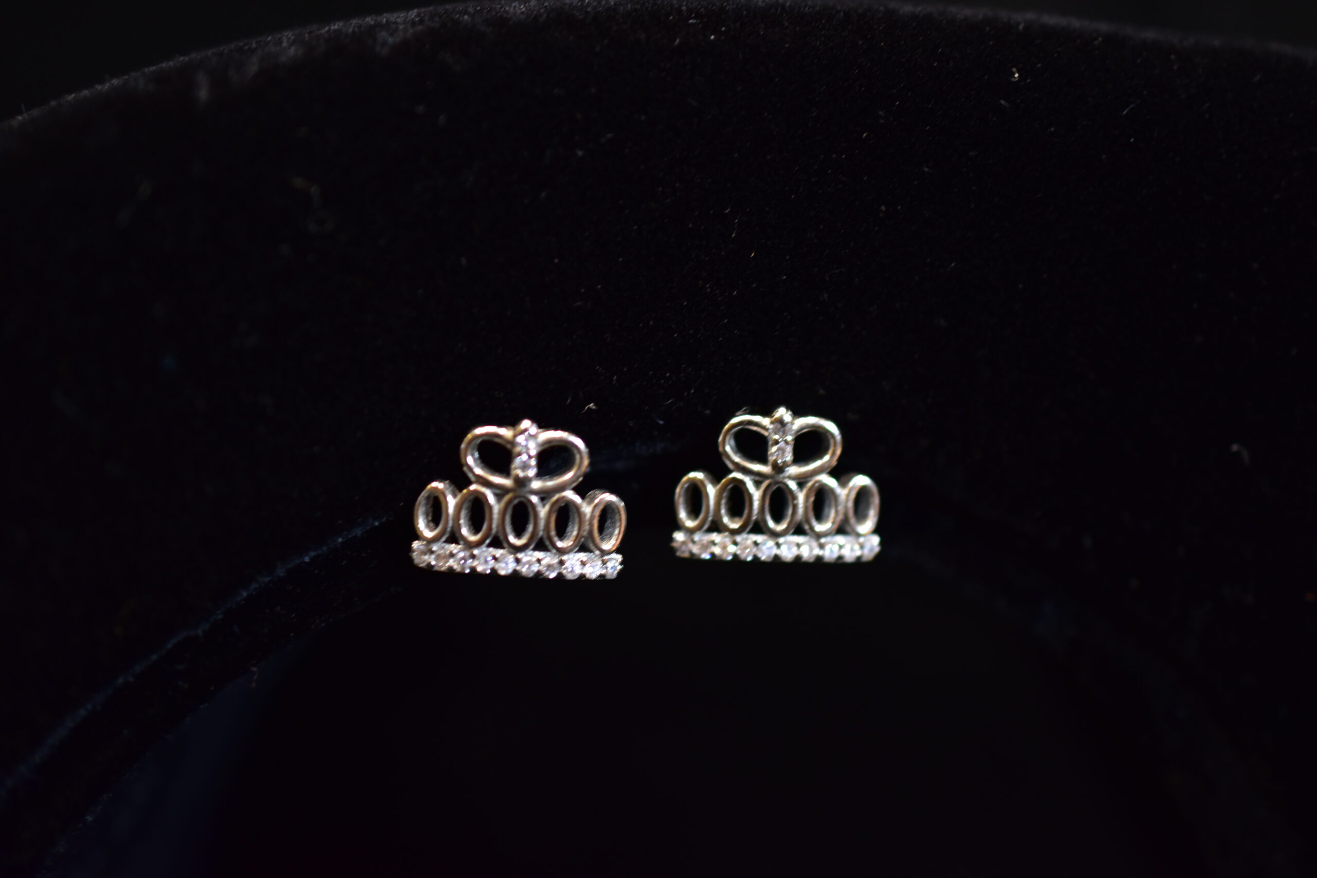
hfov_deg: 33.4
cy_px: 439
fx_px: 2195
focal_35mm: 60
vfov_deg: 22.6
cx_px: 658
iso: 800
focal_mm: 40
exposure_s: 1/50
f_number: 3.2
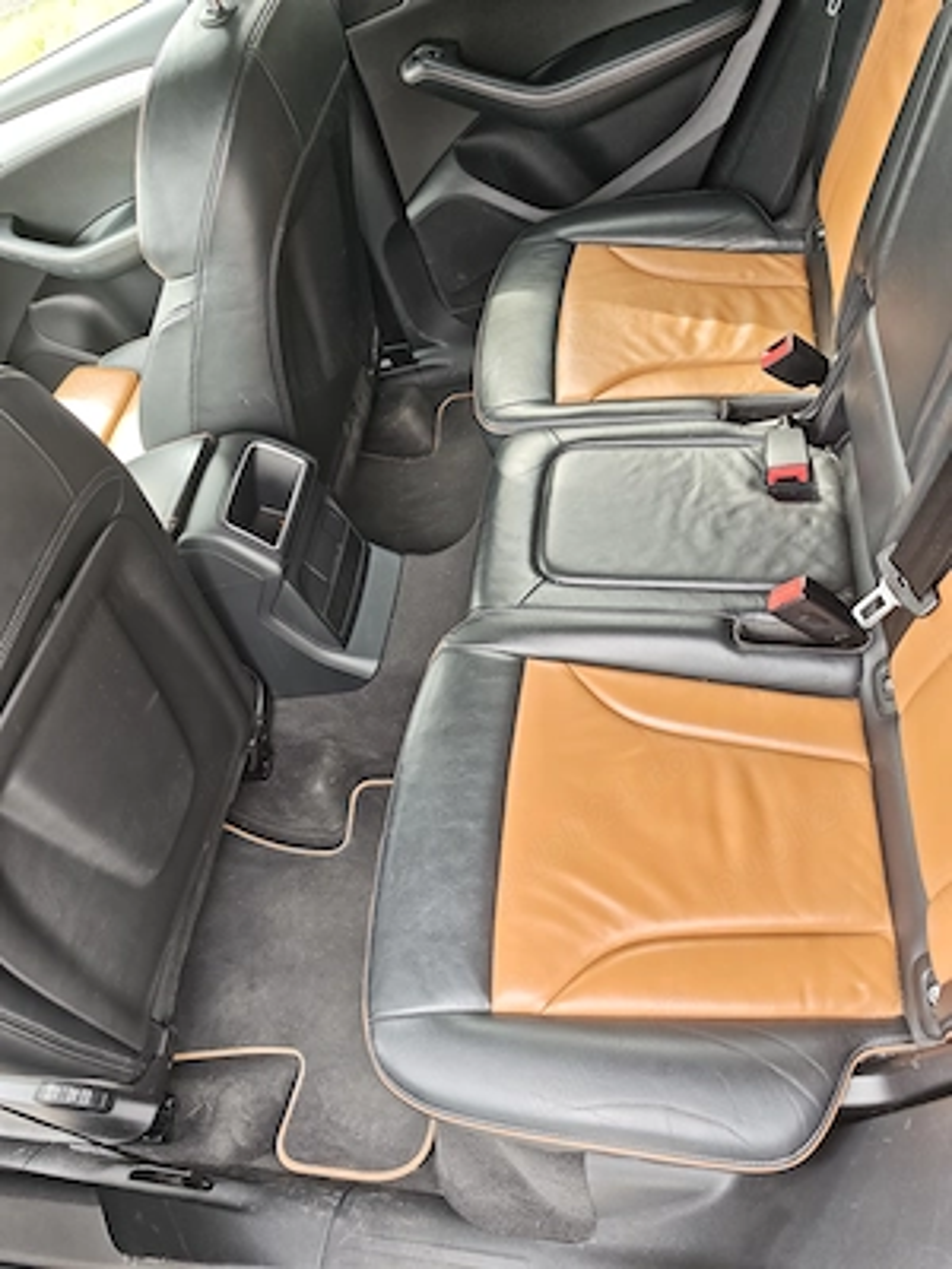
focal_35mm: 23
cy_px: 634
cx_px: 476
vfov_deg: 73.9
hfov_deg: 58.9
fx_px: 843
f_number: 1.62
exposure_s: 1/108
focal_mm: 6.55
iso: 50
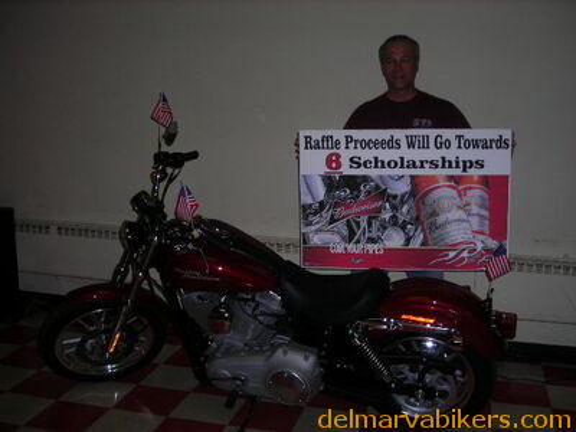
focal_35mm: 41
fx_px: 682
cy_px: 216
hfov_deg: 45.8
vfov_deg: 35.1
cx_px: 288
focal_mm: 6.8
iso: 72
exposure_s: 1/60.1
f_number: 3.3
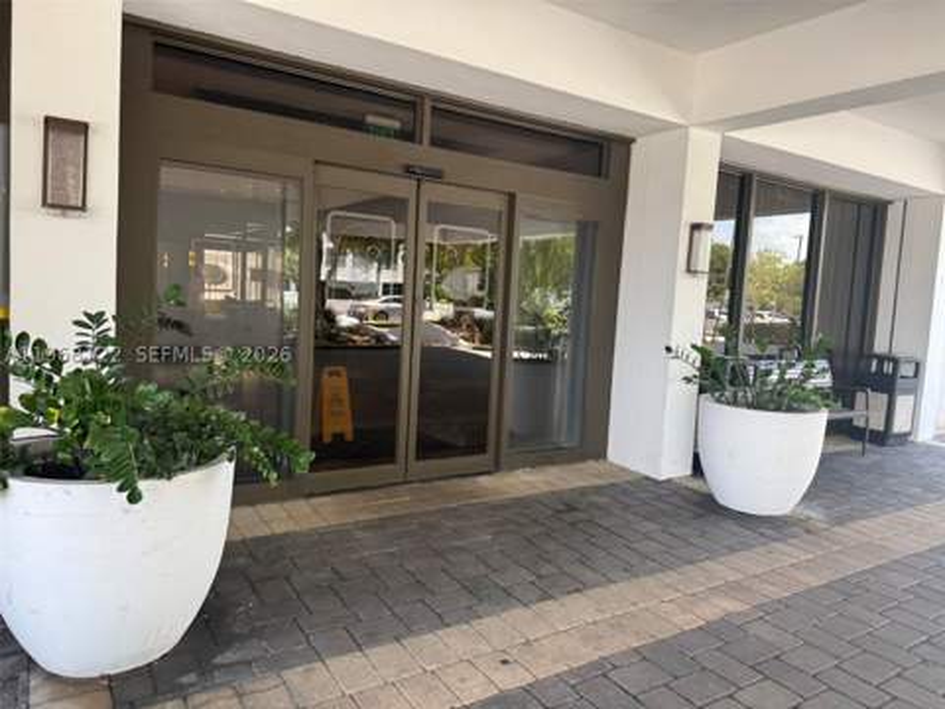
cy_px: 354
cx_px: 472
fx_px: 655
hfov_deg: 71.6
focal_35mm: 24
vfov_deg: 56.8
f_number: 1.78
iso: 64
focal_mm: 6.76
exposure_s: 1/174
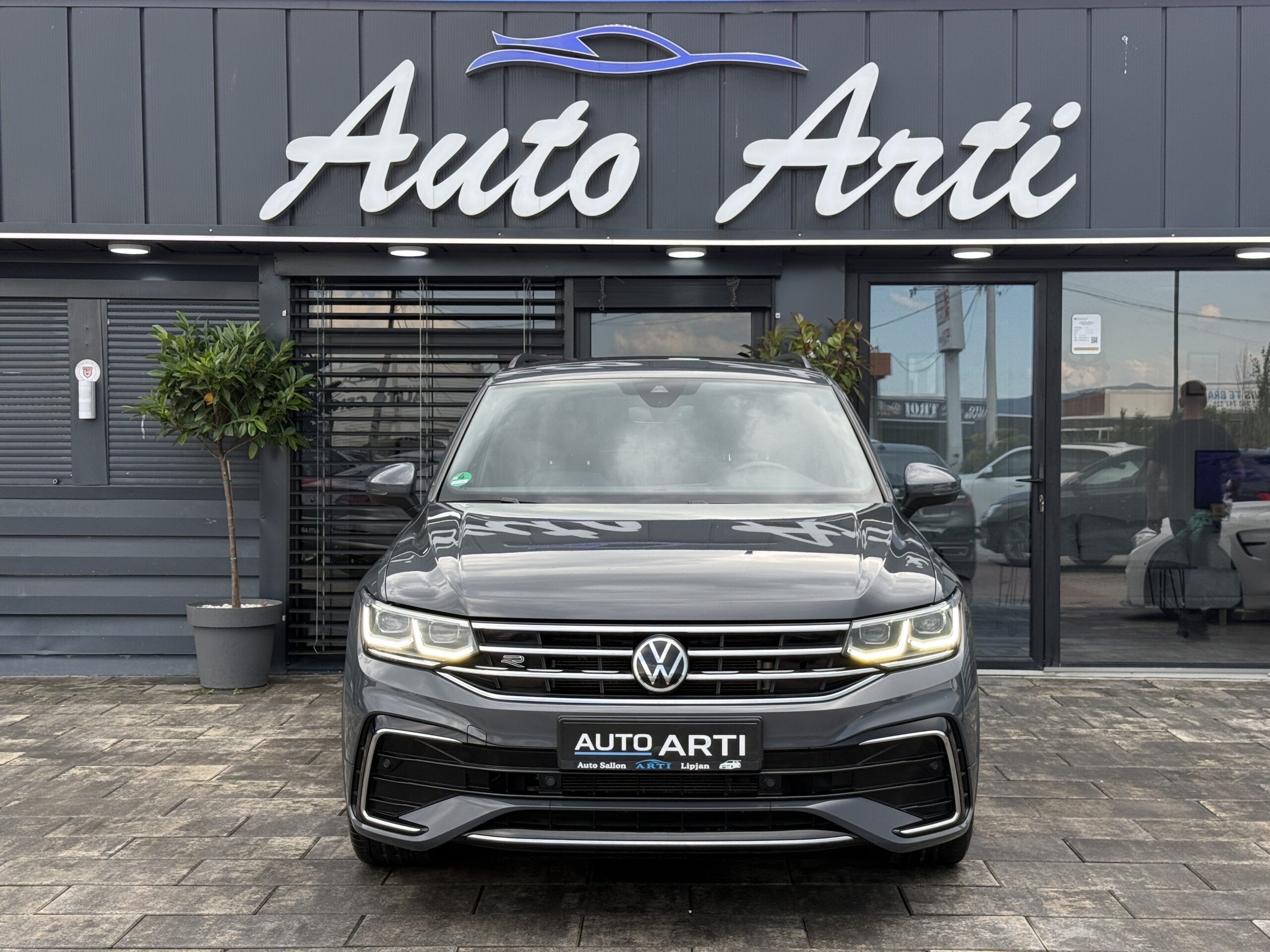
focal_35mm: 48
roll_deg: -0.1
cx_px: 635
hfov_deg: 39.7
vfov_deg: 30.3
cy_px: 476
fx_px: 1761
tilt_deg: -0.7
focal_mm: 6.76
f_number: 1.78
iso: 64
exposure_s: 1/719
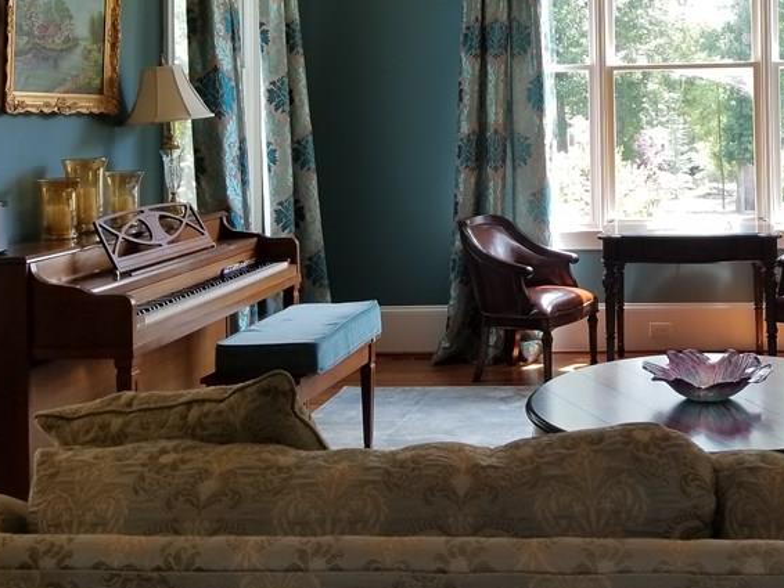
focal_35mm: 47
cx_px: 647
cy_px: 100
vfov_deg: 30.0
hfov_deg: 38.6
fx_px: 1065
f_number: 1.7
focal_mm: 4.25
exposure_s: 1/120
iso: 80
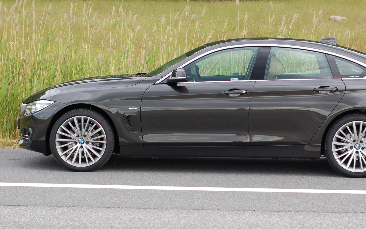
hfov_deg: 19.8
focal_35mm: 105
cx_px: 232
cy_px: 76
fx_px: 1047
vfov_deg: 12.4
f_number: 4.5
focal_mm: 50
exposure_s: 1/500
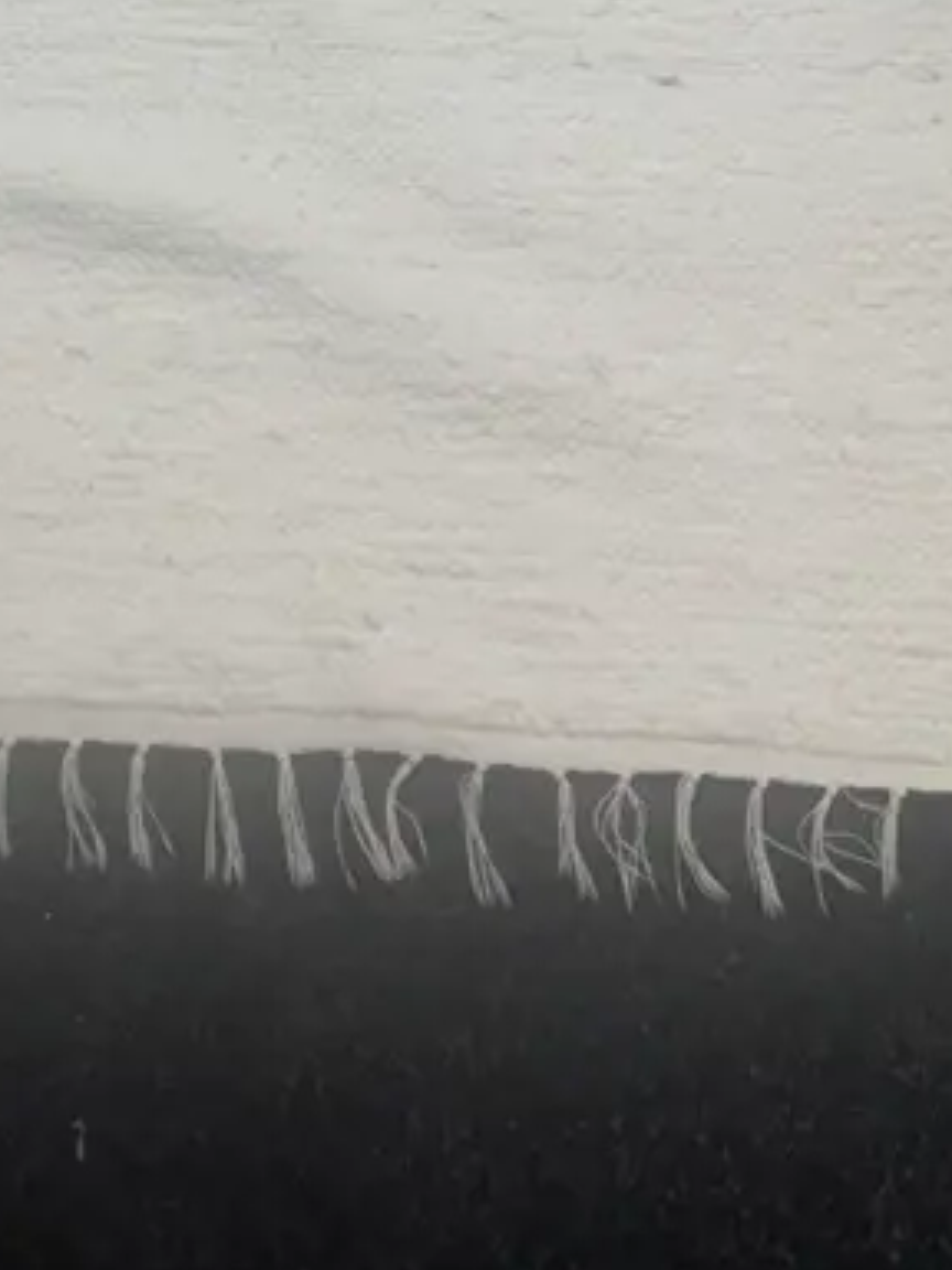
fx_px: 2347
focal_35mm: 64
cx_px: 136
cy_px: -311
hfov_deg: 22.5
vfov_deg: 26.4
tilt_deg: -59.4
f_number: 1.78
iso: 100
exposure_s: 1/100
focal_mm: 6.86
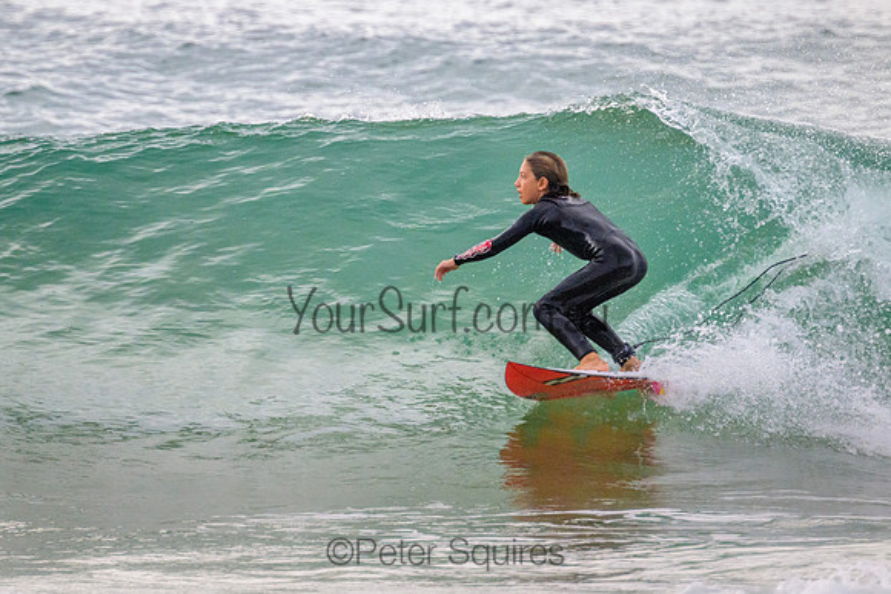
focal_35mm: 965
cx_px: 394
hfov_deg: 2.1
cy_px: 250
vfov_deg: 1.4
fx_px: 23895
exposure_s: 1/2000
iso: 2800
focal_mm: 800
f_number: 11
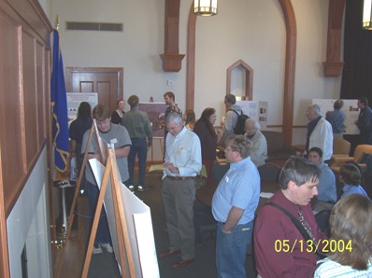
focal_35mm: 35
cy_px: 140
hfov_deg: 52.6
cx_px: 181
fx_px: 376
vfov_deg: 40.7
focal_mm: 5.6
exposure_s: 1/60
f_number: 2.7
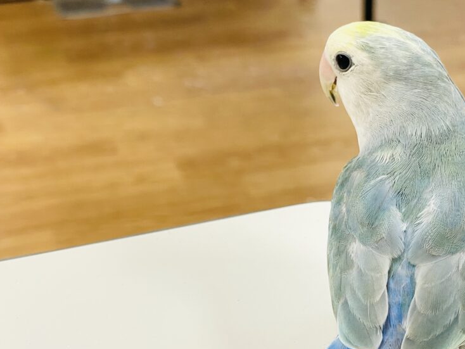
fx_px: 1142
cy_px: 275
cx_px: 355
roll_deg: -1.6
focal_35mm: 85
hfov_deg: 22.8
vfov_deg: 17.2
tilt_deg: -31.3
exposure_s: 1/99
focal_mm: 6
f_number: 2
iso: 100
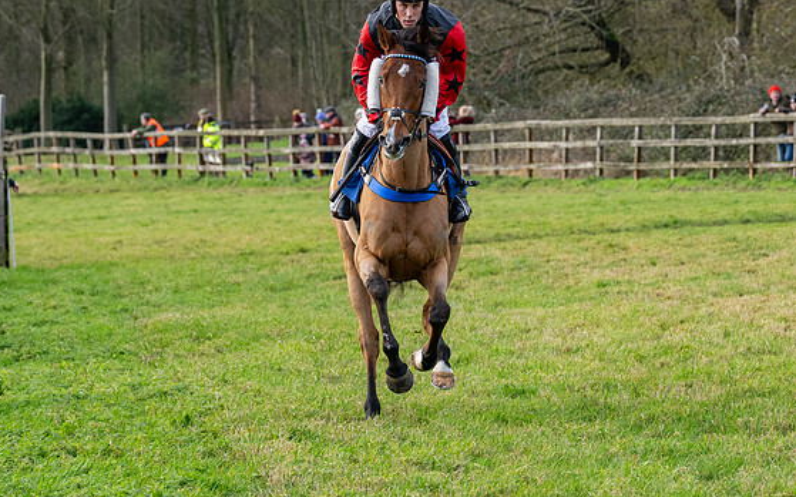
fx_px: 5400
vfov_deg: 5.3
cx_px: 486
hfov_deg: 8.4
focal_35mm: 249
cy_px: 128
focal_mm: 105
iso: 800
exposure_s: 1/800
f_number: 5
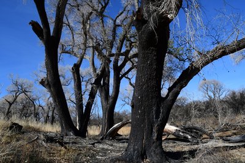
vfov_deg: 53.2
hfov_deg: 73.7
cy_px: 82
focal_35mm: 24
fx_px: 163
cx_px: 122
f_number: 9
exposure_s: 1/320
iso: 125
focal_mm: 16
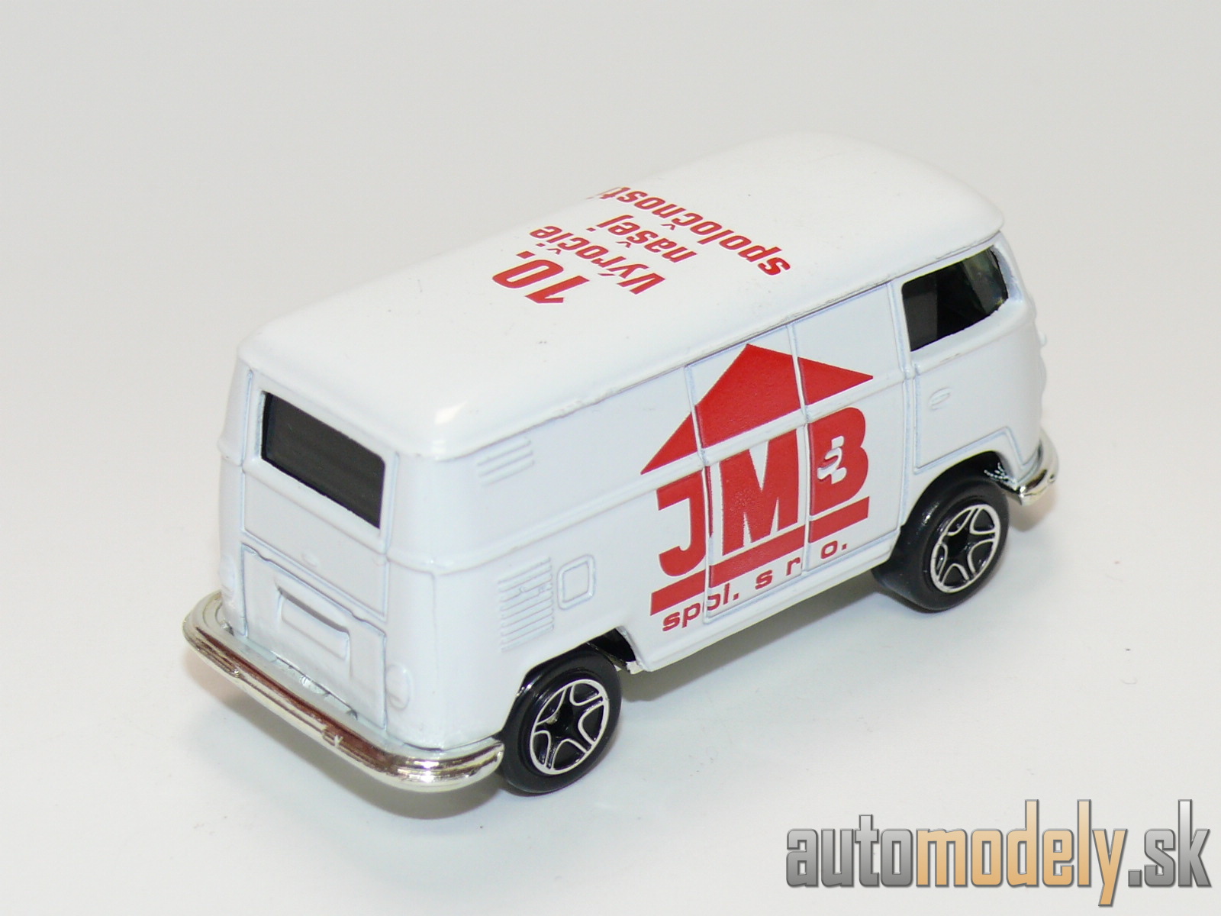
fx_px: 3598
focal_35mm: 102
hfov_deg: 19.3
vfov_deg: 14.5
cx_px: 610
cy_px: 458
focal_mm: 13.3
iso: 100
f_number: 4
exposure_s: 1/30
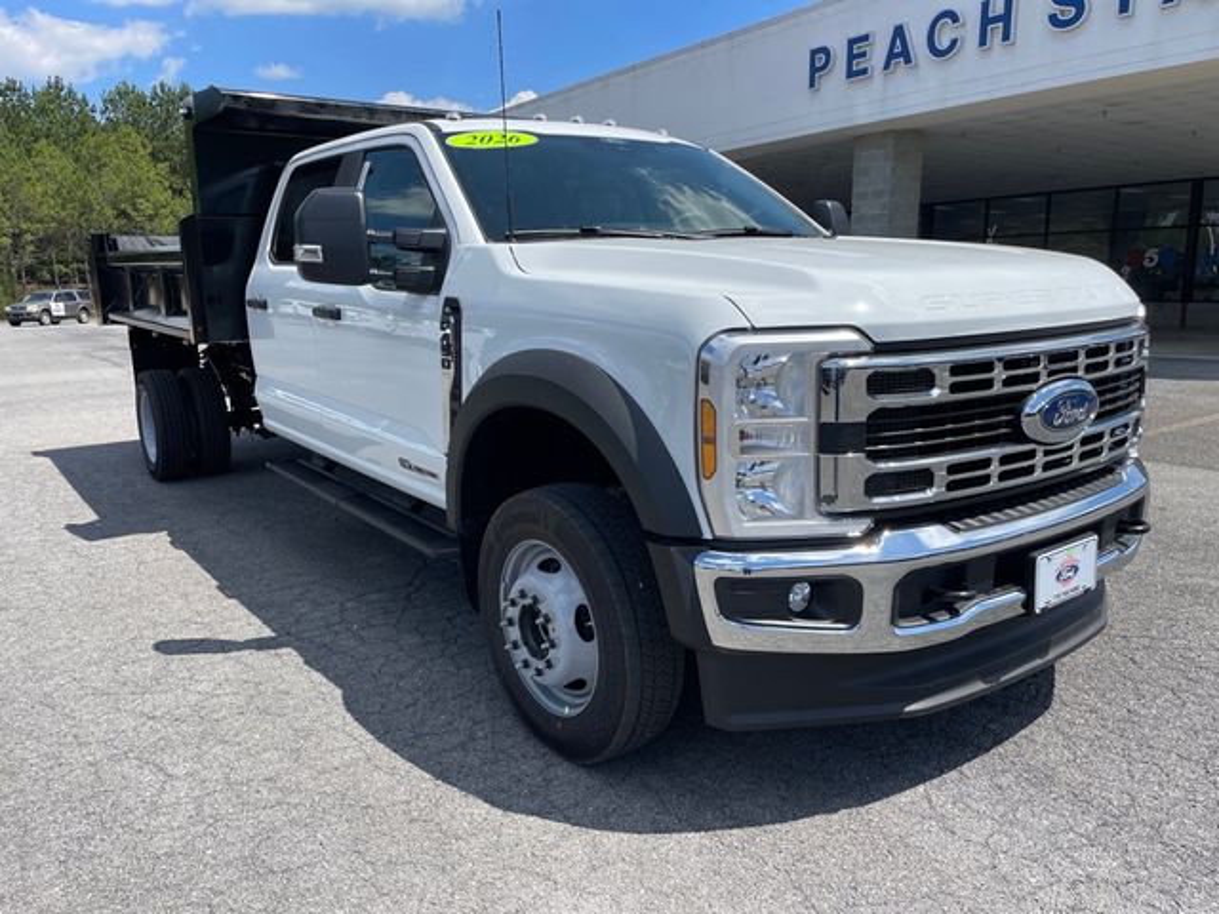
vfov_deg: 53.1
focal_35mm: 26
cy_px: 457
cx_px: 610
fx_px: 916
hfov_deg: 67.3
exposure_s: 1/2959
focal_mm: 4.2
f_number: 1.6
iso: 32
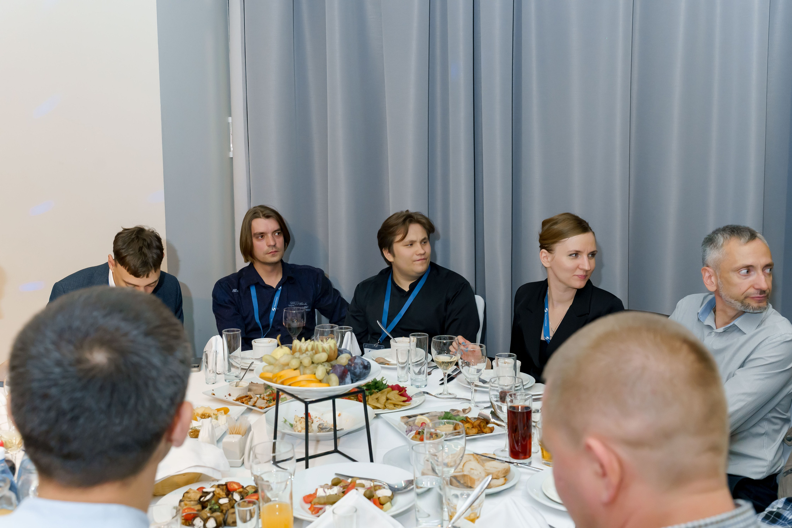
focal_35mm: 36
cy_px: 264
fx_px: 792
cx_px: 396
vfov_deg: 36.9
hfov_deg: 53.1
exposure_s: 1/125
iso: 3200
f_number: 5
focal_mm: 36
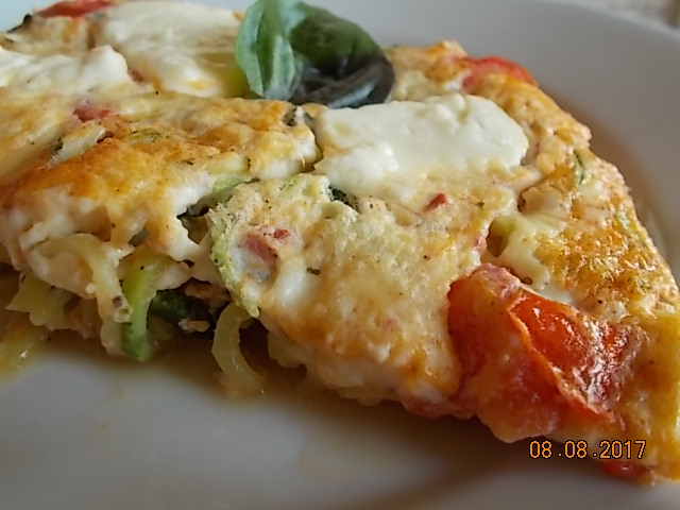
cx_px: 340
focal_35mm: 30
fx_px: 589
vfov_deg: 46.8
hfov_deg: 60.0
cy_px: 255
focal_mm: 5.3
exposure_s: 1/30
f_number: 3.4
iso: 80
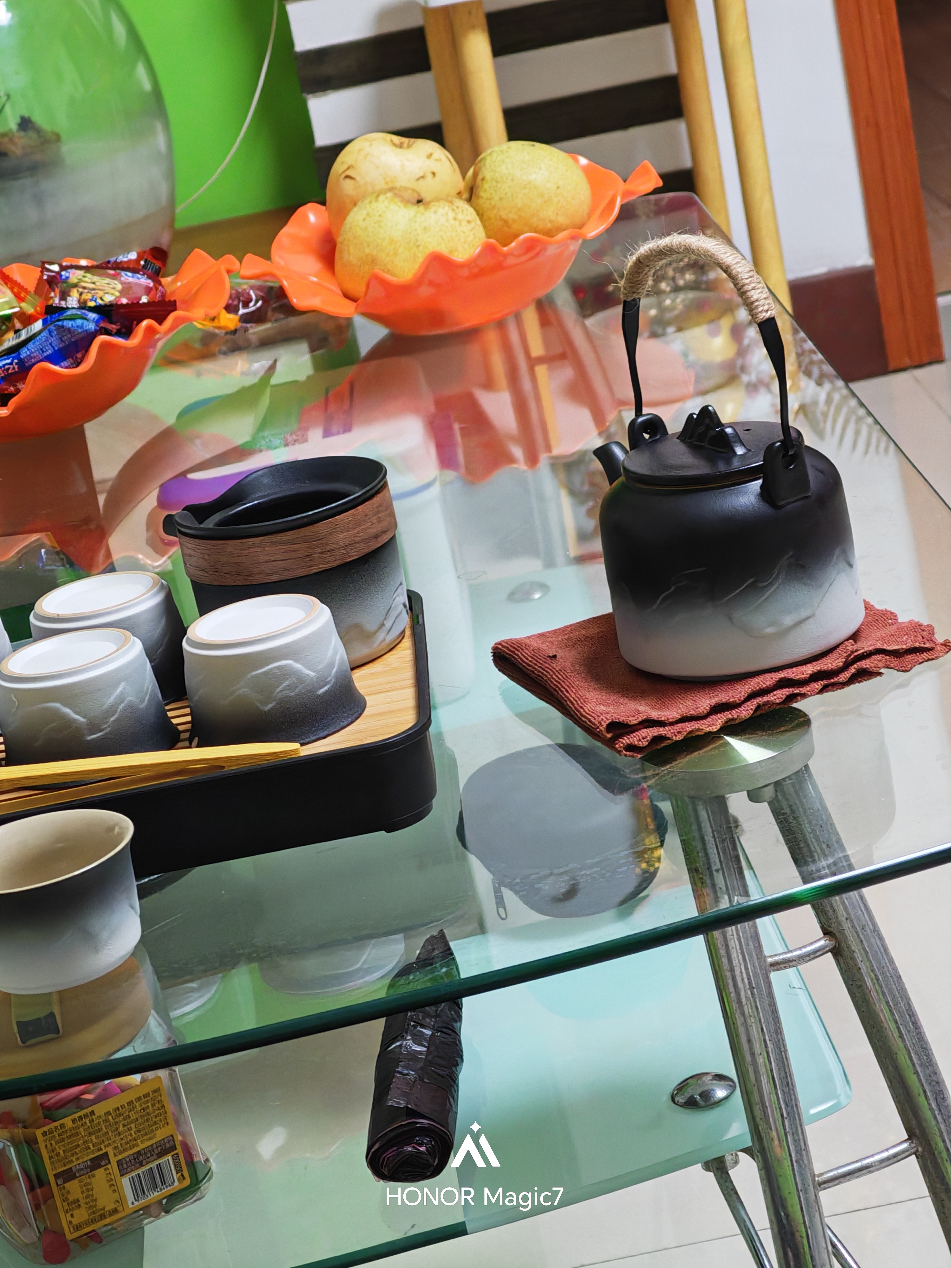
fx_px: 3114
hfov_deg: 17.4
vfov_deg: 23.0
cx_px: 476
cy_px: 634
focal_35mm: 85
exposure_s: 1/25
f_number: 2.4
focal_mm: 8.67
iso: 640
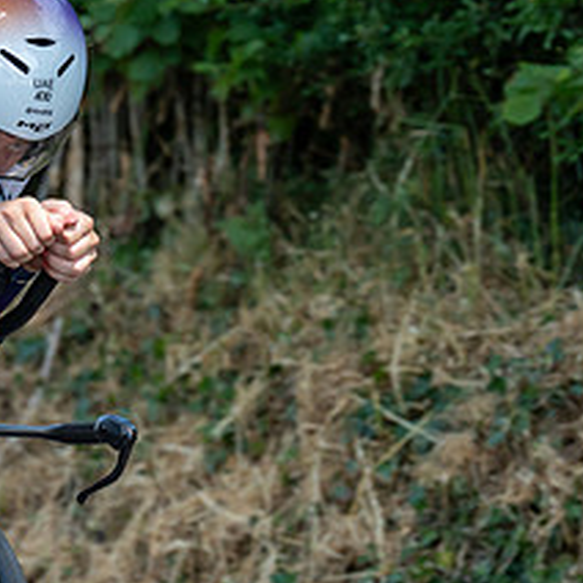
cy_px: 293
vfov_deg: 5.6
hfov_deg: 5.5
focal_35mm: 314
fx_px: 5983
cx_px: -143
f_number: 5
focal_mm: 135
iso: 1250
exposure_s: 1/1000
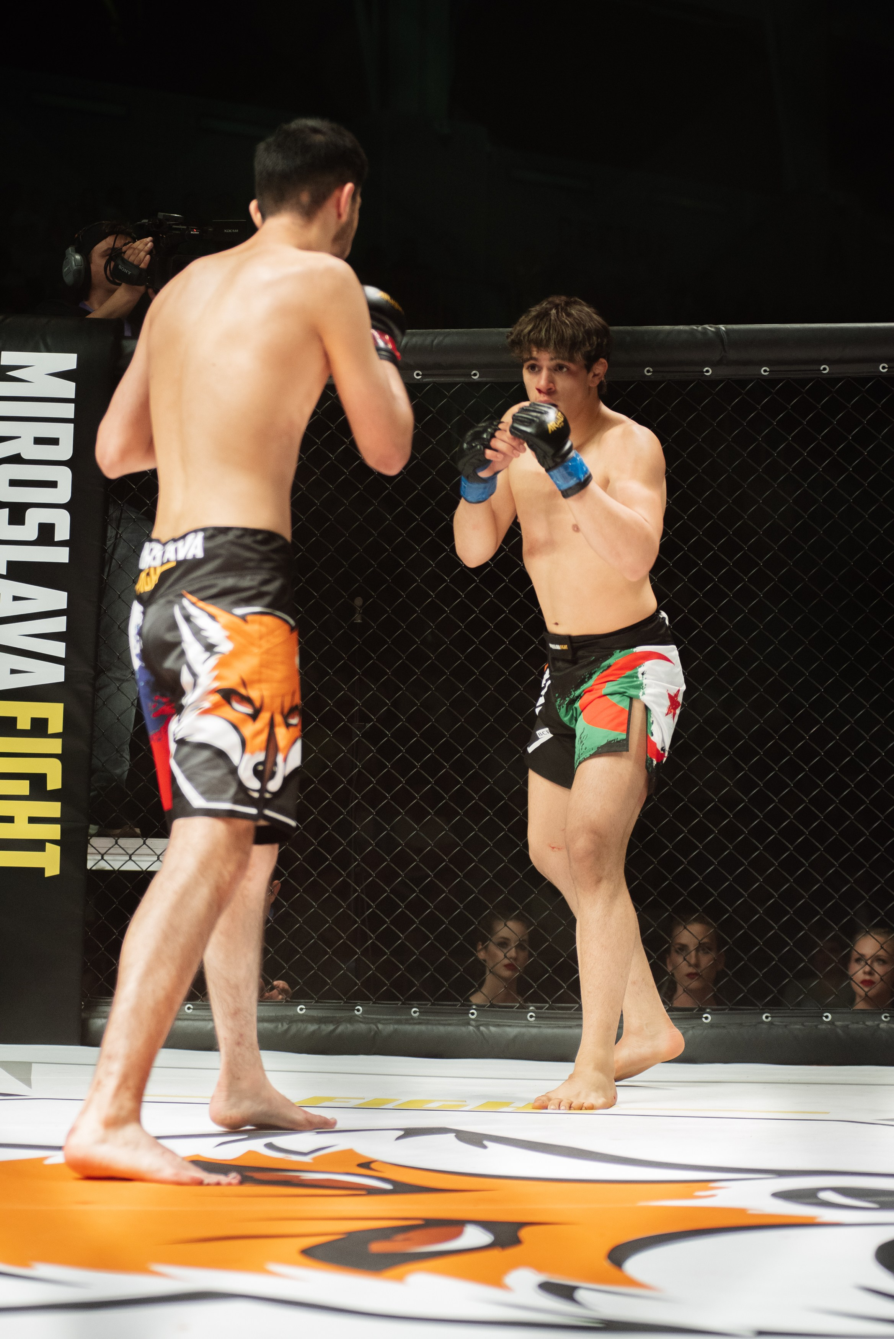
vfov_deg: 25.4
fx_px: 2977
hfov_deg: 17.1
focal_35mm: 80
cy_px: 670
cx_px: 447
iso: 2000
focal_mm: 80
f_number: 4
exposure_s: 1/640
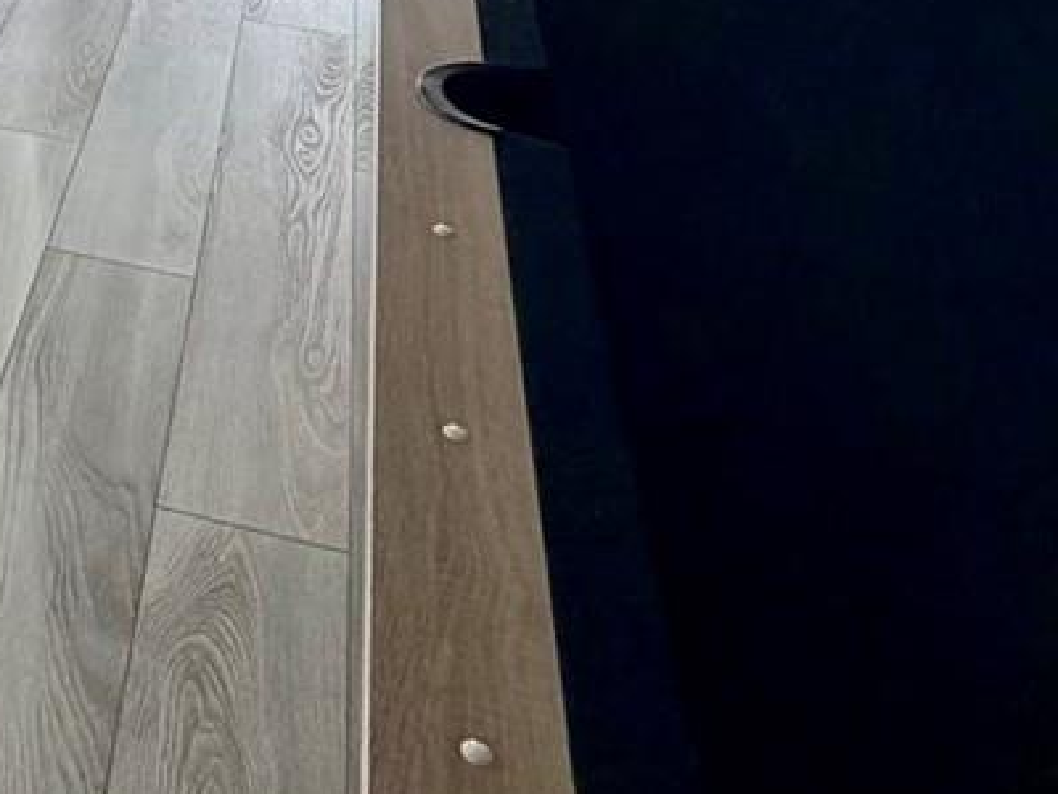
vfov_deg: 20.3
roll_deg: -1.7
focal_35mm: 56
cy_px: -548
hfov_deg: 30.5
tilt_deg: -5.3
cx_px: -124
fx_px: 1712
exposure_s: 1/120
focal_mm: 2.22
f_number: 2.2
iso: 64
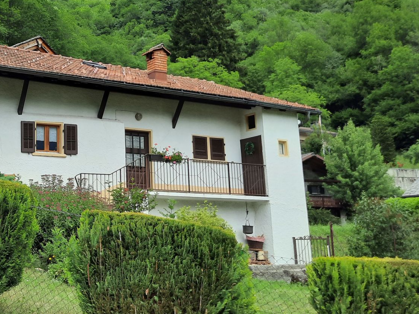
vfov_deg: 31.3
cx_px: 93
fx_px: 557
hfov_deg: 39.8
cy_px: 111
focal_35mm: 46
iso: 32
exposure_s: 1/1002
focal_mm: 4.6
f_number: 2
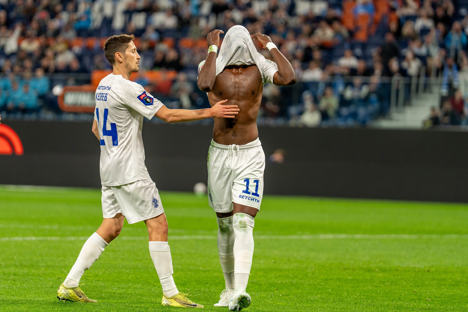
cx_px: 239
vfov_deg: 5.6
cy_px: 149
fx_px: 3196
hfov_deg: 8.4
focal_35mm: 246
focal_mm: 191
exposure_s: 1/1000
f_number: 2.8
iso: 800
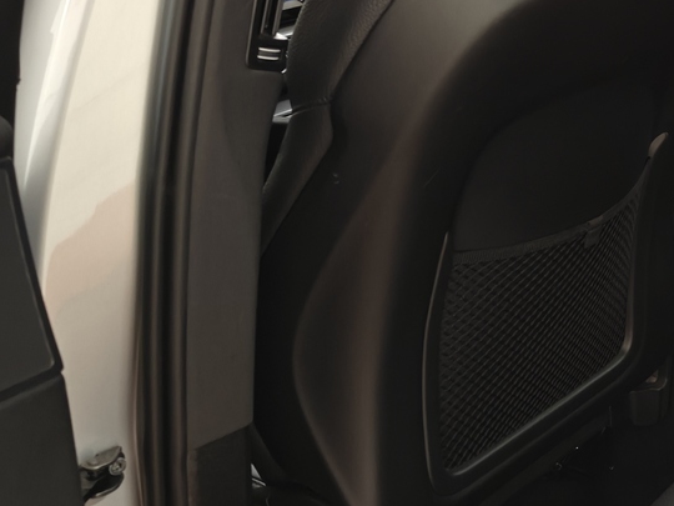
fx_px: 1246
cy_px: 190
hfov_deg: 27.7
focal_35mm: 64
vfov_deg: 22.9
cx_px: 736
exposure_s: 1/33
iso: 200
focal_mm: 5.59
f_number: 1.8
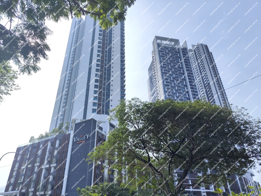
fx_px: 173
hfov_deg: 73.9
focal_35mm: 23
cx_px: 130
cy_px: 98
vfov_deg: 58.9
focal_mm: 6.19
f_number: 1.65
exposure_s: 1/1442
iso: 50
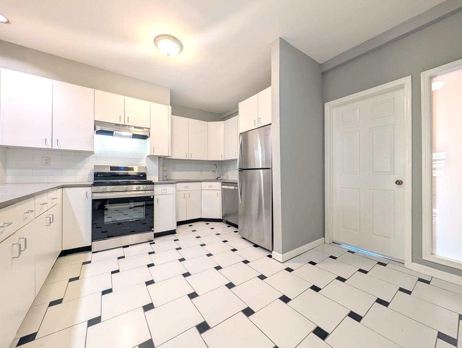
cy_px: 174
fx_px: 160
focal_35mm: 12
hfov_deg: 110.5
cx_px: 231
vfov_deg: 94.6
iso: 57
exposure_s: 1/60
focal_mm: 2.02
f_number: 1.7
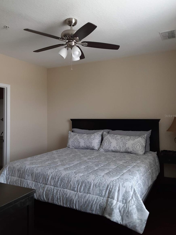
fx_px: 190
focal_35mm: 28
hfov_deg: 49.8
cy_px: 116
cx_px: 88
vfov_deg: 63.4
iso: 64
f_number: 1.9
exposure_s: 1/60
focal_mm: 2.91
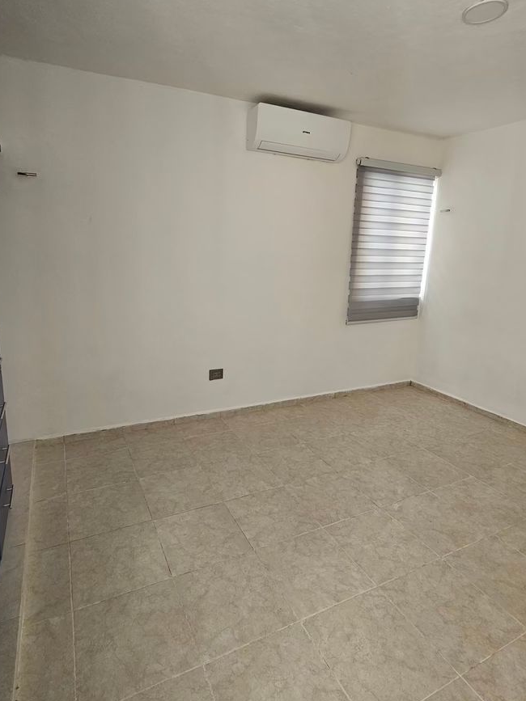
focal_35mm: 18
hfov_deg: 71.5
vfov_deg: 87.6
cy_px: 322
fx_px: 365
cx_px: 250
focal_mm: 2.2
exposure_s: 1/77.4
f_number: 2.2
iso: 125
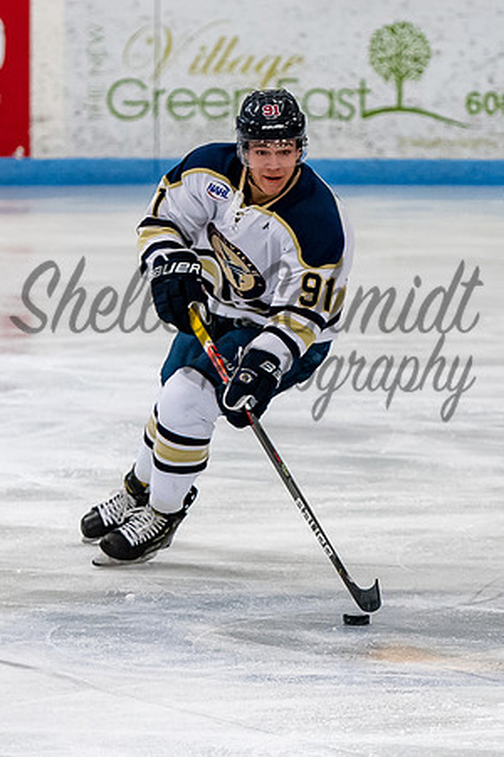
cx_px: 246
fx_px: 9542
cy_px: 303
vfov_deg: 4.5
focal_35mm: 454
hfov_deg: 3.0
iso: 1600
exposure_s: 1/800
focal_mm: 150
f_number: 3.2
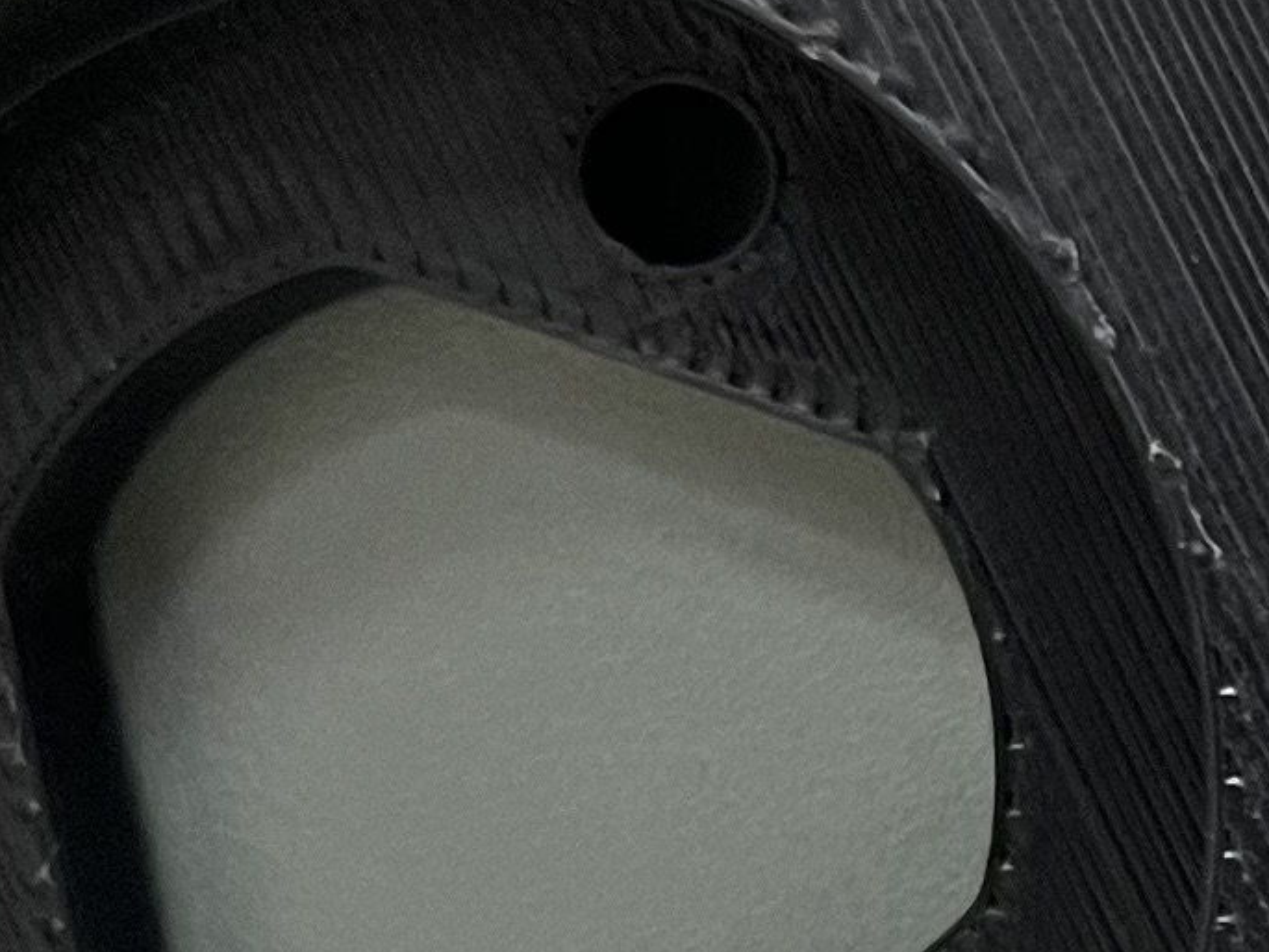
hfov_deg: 12.3
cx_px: 1851
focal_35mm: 153
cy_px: 922
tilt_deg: -4.2
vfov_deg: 9.6
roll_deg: -0.2
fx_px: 5610
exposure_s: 1/50
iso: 100
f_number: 1.6
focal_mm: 5.1
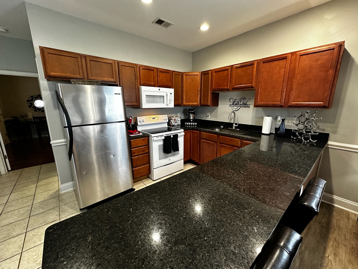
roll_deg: -0.3
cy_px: 134
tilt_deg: -11.6
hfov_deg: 102.1
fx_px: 145
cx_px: 179
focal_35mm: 14
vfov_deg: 85.7
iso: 320
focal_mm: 2.22
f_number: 2.2
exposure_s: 1/60
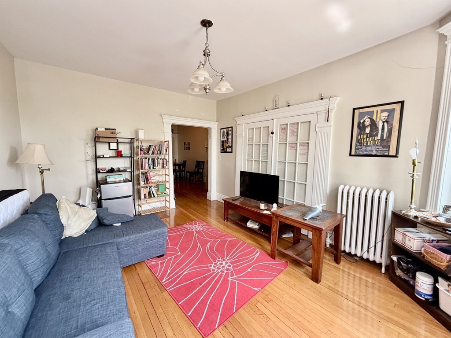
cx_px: 226
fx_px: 182
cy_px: 169
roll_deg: +0.1
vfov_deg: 85.7
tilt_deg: -5.7
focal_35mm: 14
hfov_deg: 102.1
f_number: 2.2
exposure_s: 1/121
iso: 250
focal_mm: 2.22
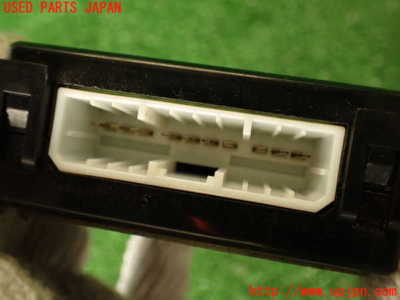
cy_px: 150
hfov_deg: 56.8
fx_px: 370
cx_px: 200
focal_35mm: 32
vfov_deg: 44.2
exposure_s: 1/60
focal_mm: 5.79
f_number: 2.4
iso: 160
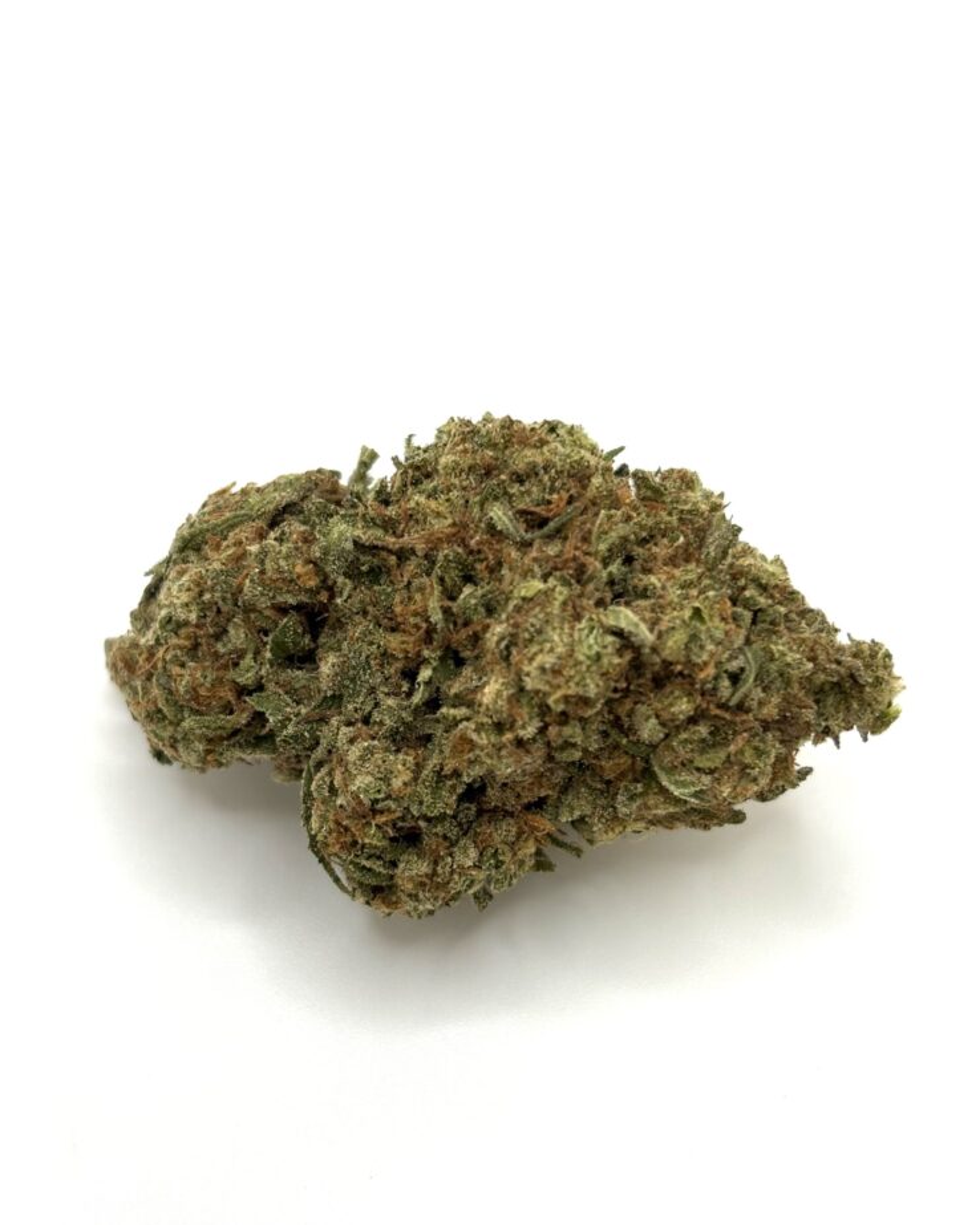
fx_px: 1995
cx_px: 486
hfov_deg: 27.6
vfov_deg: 34.1
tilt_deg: -53.2
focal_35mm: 55
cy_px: 654
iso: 32
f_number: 1.6
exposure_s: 1/414
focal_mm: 5.96
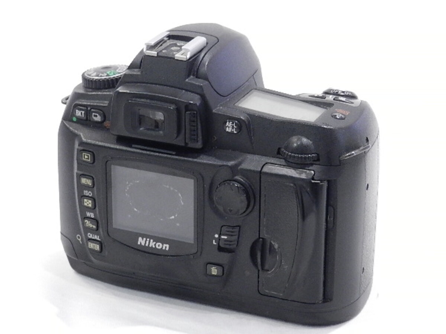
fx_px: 1482
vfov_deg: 12.9
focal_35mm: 115
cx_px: 223
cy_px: 167
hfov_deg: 17.1
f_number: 4.8
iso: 800
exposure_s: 1/25
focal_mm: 20.5
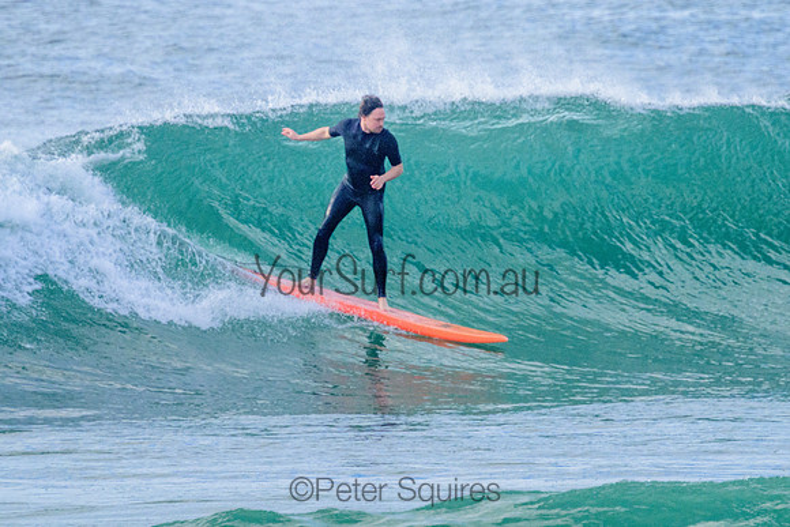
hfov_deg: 1.9
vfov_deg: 1.3
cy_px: 219
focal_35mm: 1095
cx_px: 418
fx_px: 24028
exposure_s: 1/2000
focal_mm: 800
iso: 2000
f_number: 11
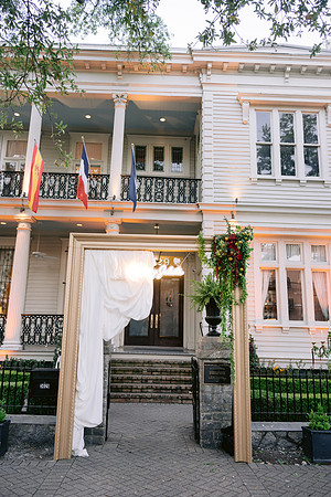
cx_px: 166
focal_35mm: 28
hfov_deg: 46.4
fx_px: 386
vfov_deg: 65.5
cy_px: 248
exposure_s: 1/80
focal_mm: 28
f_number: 4
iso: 800
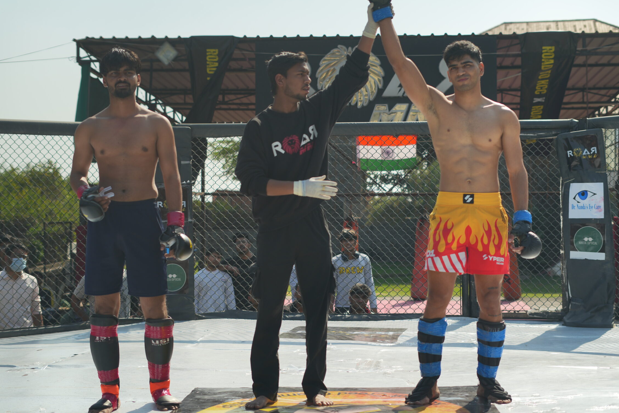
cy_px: 197
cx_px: 312
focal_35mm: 57
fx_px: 980
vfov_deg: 23.8
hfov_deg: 35.1
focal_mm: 50
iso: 100
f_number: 2.8
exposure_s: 1/640
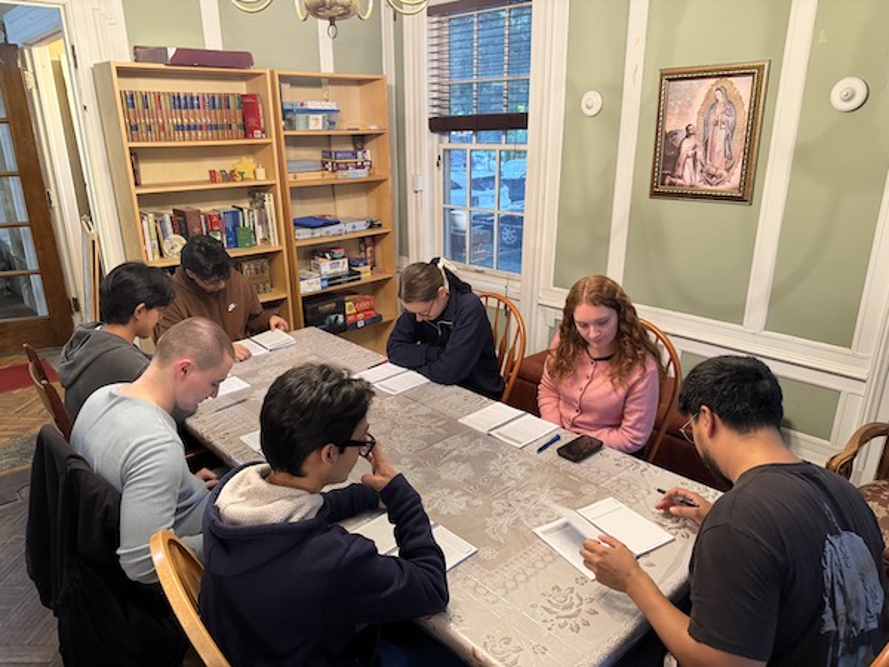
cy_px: 334
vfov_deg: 56.8
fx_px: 616
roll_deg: +0.6
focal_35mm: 24
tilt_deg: -19.7
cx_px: 444
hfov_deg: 71.6
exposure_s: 1/60
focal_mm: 6.76
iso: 640
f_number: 1.78
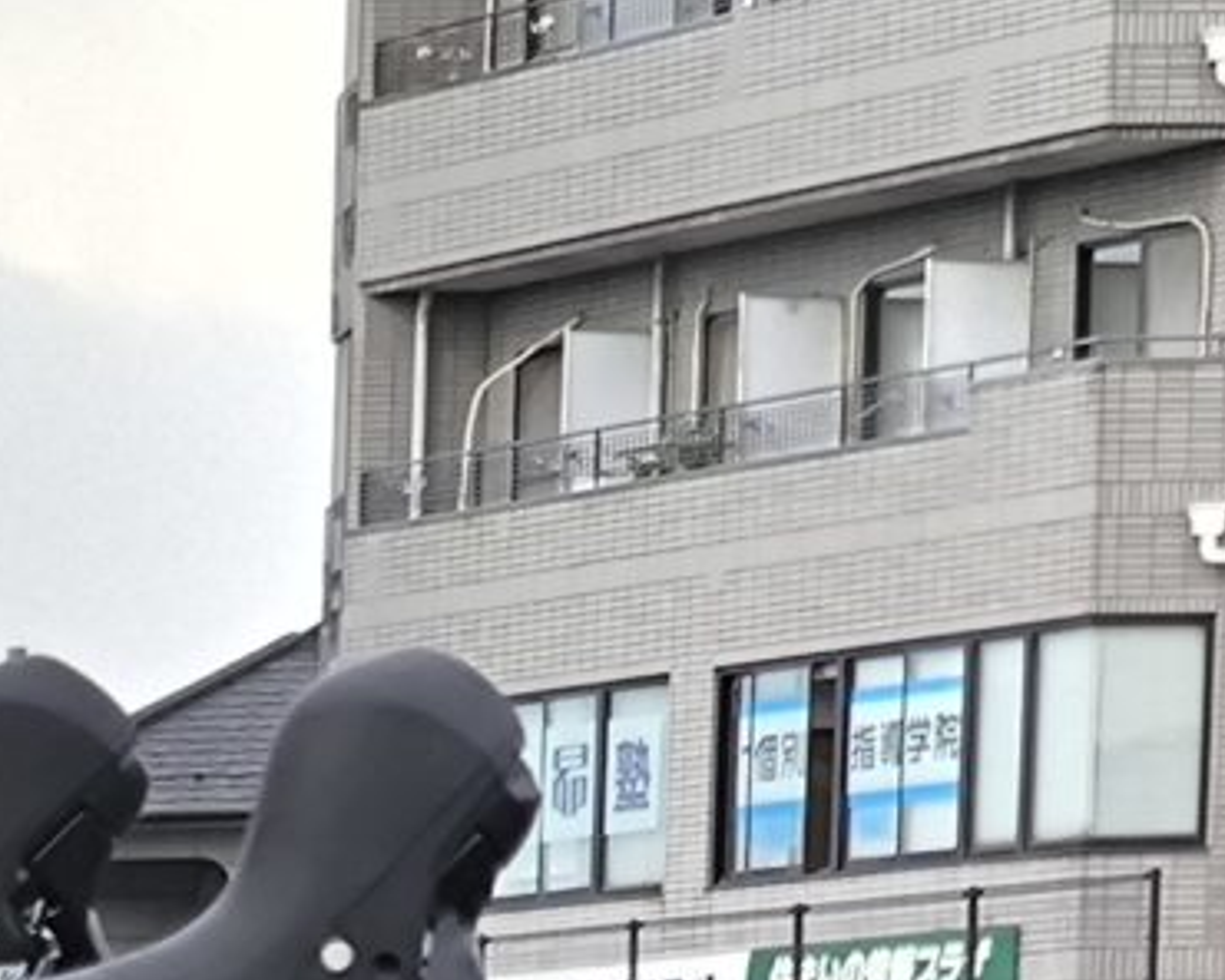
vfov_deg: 4.4
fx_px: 12254
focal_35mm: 338
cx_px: -2036
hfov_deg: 5.5
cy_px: 3033
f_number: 1.9
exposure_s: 1/447
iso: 50
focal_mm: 7.1
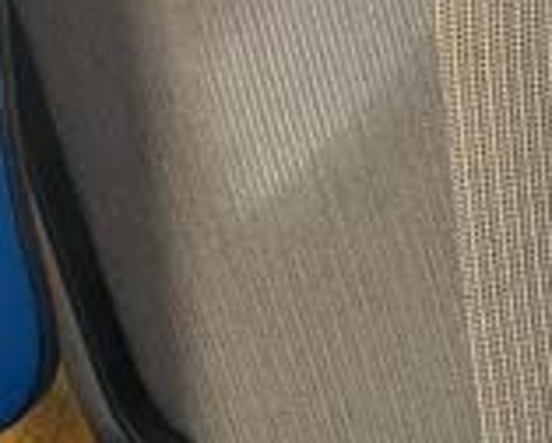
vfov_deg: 8.9
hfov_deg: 10.8
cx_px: 1181
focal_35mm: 159
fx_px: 2601
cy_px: 1028
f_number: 1.7
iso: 249
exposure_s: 1/25
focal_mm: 4.53
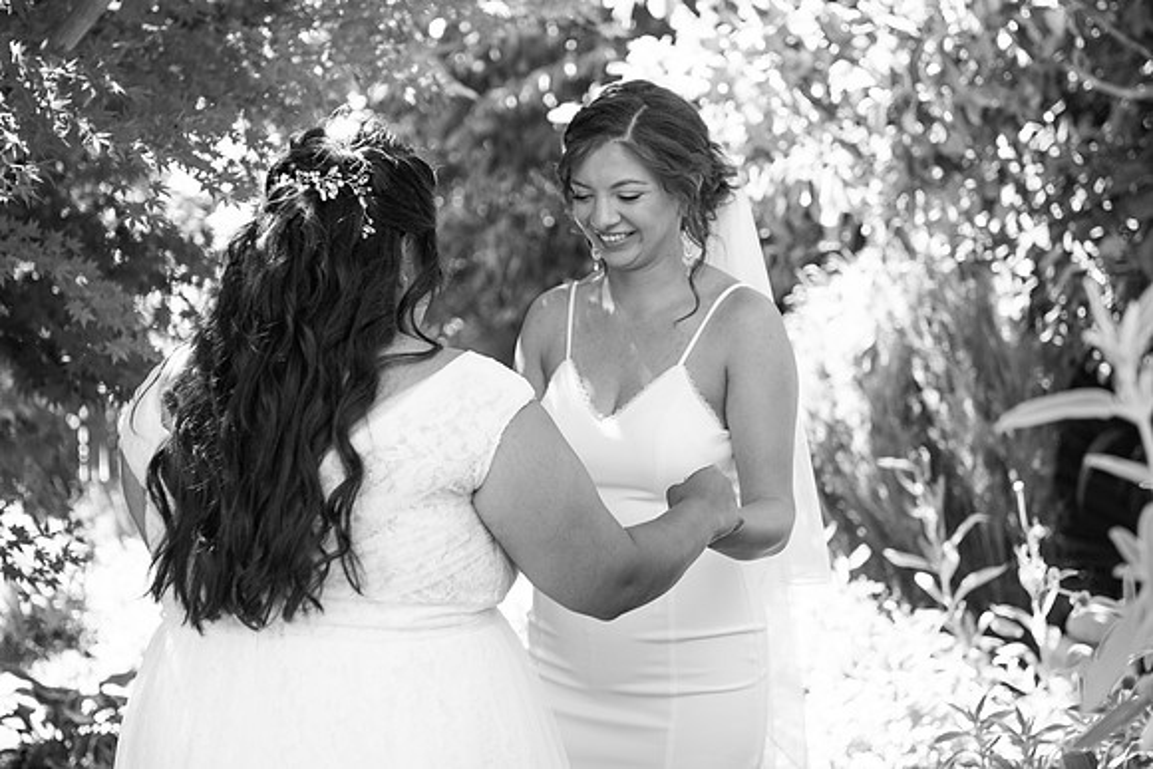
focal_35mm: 70
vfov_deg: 19.5
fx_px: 2242
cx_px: 576
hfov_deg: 28.8
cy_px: 384
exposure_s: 1/320
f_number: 4
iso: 640
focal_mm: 70
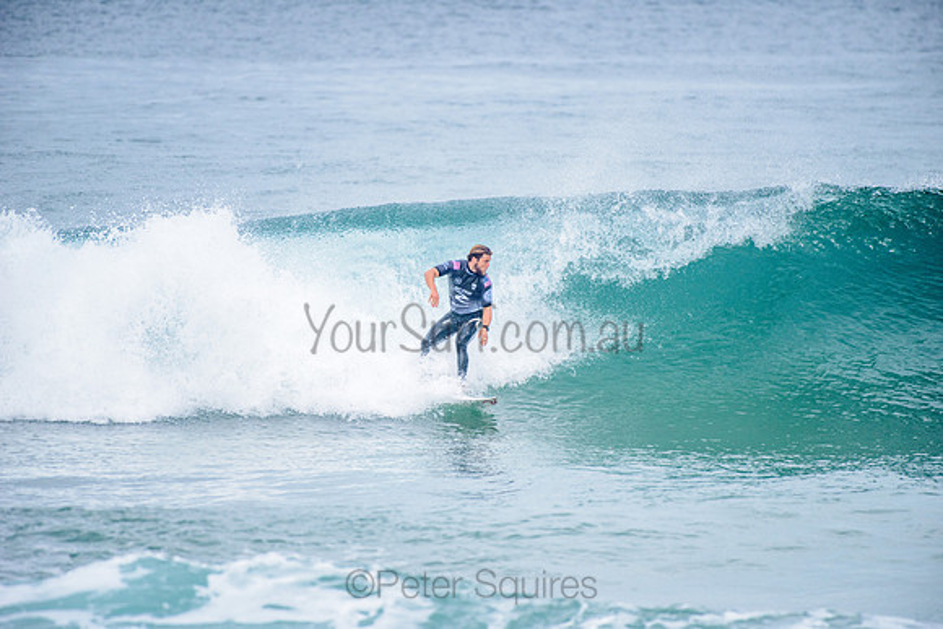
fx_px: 13100
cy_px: 314
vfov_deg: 2.8
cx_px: 472
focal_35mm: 500
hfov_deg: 4.1
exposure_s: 1/2000
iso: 450
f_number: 5.6
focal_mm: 500
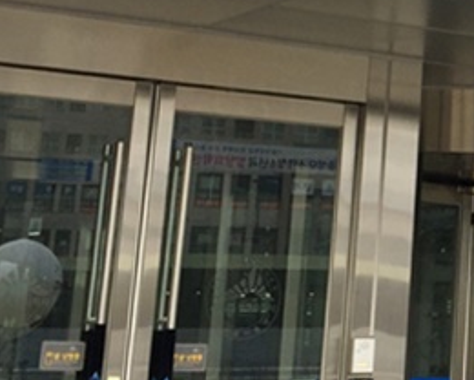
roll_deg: +1.5
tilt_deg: +13.7
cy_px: -40
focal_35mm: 109
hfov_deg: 16.2
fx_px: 1529
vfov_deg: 13.8
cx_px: 706
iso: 32
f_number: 2.2
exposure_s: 1/659
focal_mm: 4.15
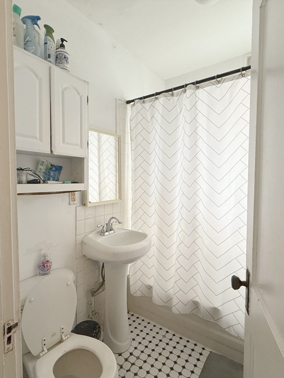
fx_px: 208
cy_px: 190
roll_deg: -0.5
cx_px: 125
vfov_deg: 84.7
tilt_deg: -1.9
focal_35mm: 19
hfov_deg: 68.4
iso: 200
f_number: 2.2
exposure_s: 1/60
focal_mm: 2.22
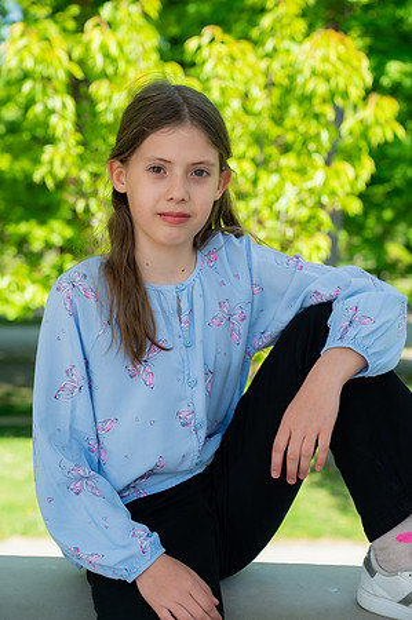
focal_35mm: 72
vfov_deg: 28.1
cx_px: 206
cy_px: 310
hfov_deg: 18.9
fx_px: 1239
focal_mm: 72
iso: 400
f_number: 5
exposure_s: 1/400
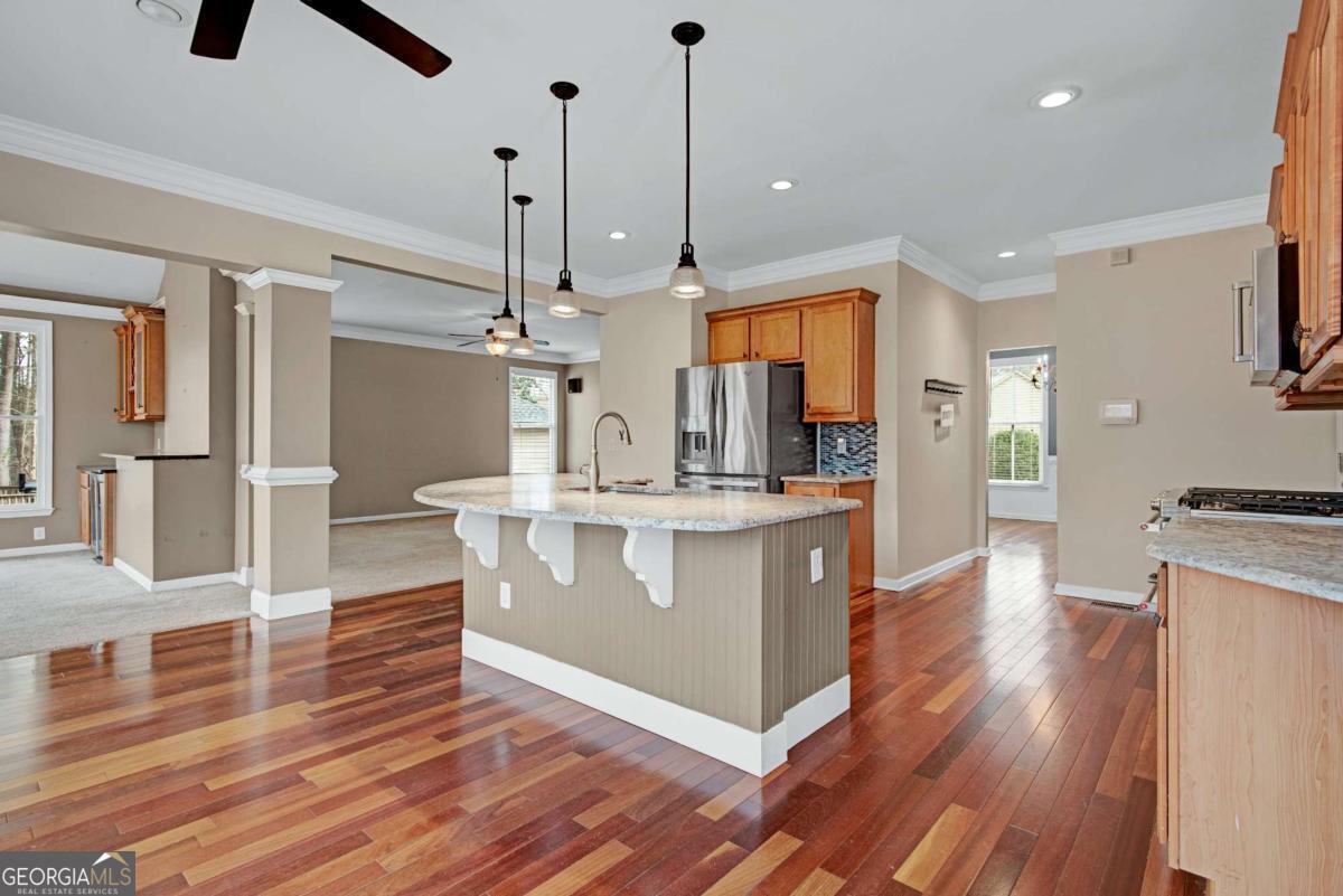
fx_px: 634
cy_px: 448
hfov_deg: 93.3
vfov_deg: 70.5
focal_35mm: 17
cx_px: 672
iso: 320
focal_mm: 17
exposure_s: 1/50
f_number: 5.6
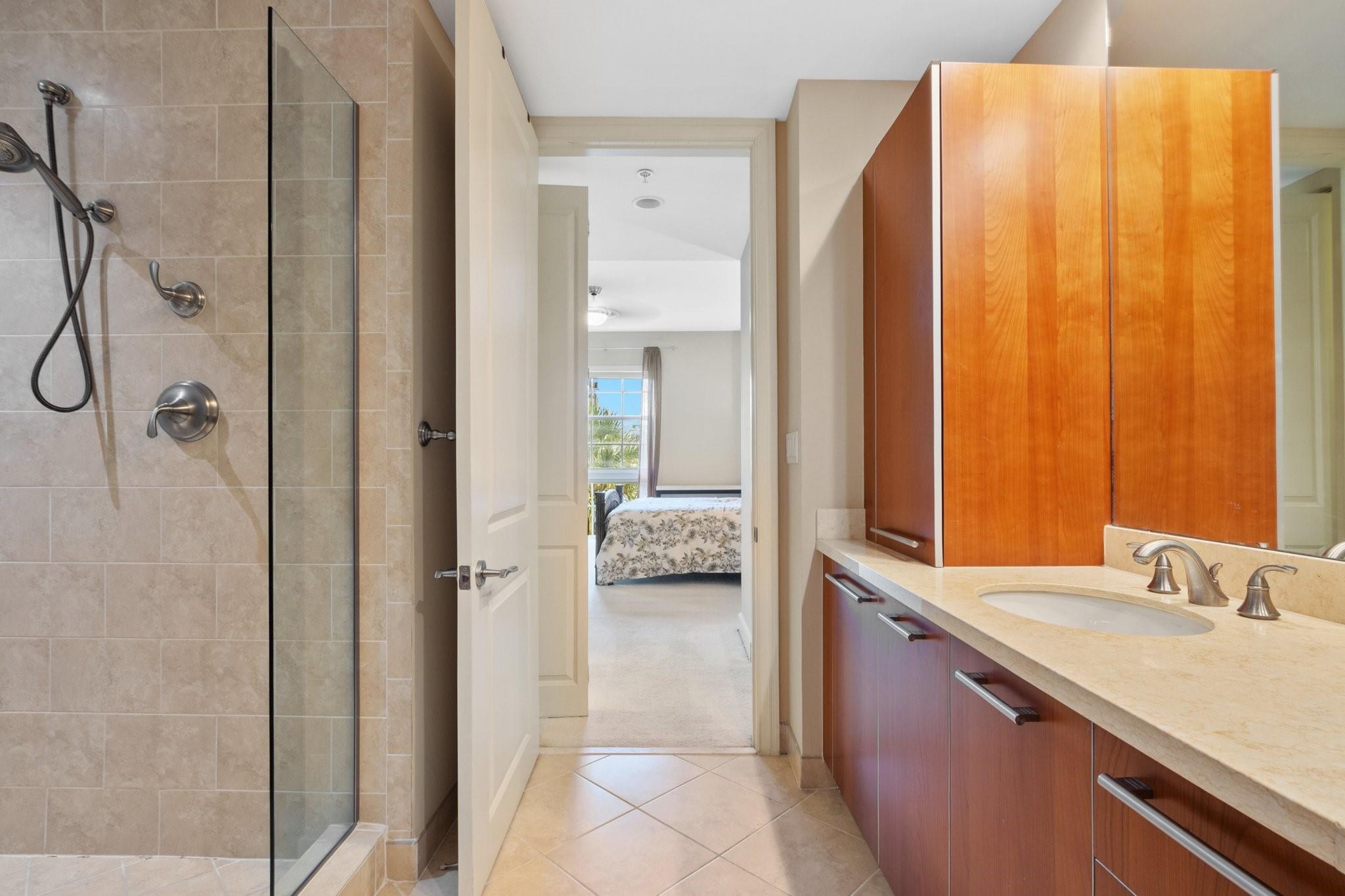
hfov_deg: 100.4
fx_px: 560
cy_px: 448
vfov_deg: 77.3
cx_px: 672
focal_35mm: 15
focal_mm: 10
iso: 200
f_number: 8
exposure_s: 1/1.67
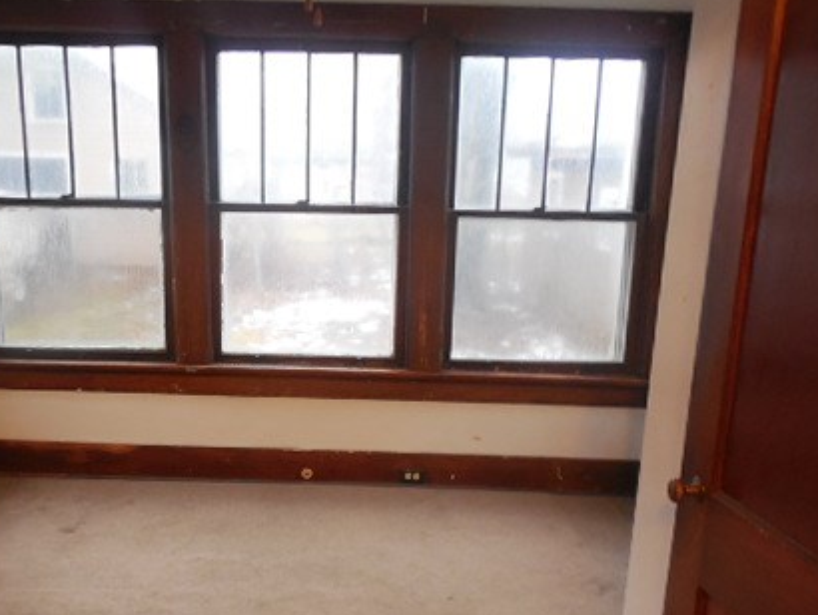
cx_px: 293
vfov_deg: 36.3
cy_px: 433
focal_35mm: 39
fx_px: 922
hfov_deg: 47.3
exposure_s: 1/10
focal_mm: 4.5
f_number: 3.3
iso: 400
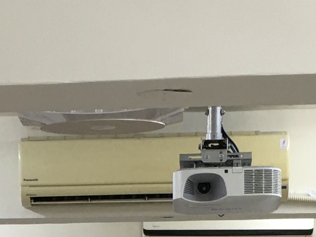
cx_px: 57
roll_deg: +2.4
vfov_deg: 8.6
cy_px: 480
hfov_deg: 12.0
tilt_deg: -4.8
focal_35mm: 164
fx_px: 1497
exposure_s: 1/40
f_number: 2.2
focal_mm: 4.15
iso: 25
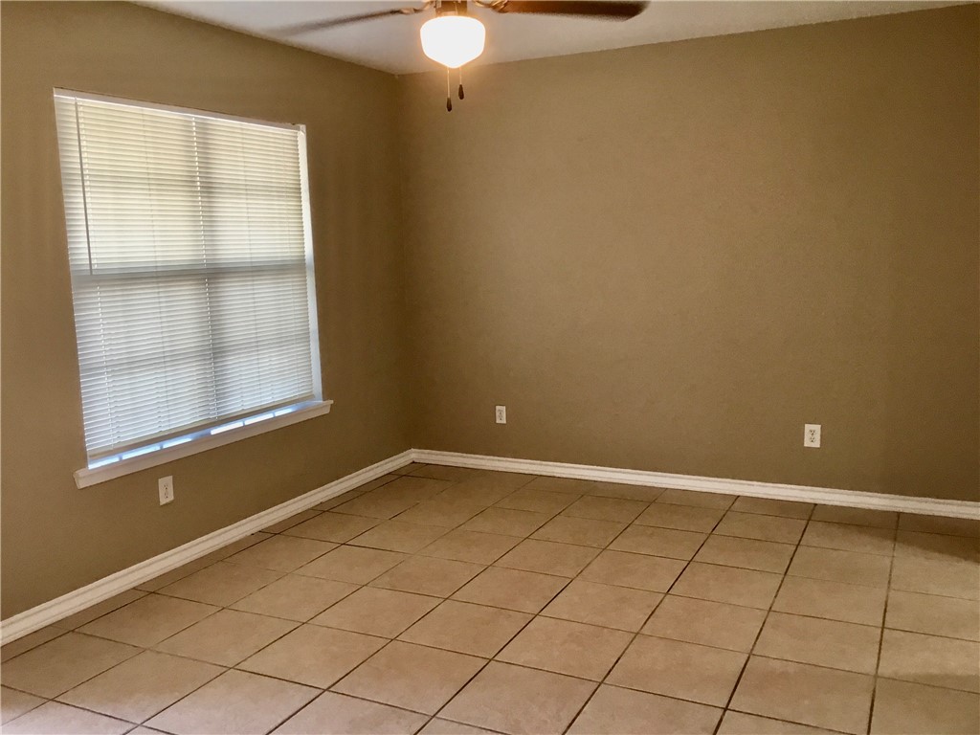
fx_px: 878
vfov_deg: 45.4
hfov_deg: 58.4
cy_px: 368
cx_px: 490
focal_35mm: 31
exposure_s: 1/30
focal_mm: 3.3
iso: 64
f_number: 2.4
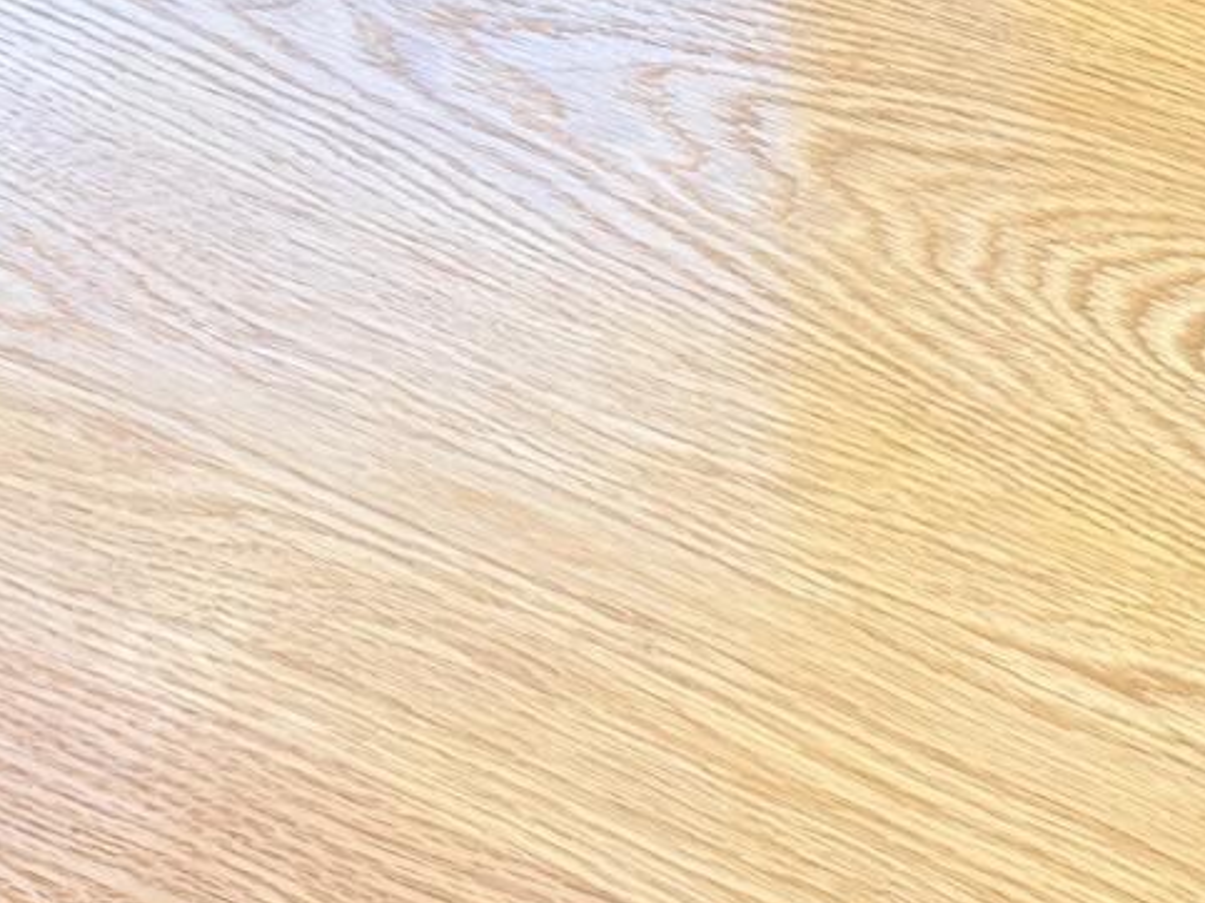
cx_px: 1619
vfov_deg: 9.3
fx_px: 5185
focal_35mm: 149
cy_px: -893
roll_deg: -0.7
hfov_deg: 12.8
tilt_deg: -23.7
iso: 160
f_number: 1.78
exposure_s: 1/94
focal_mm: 6.76
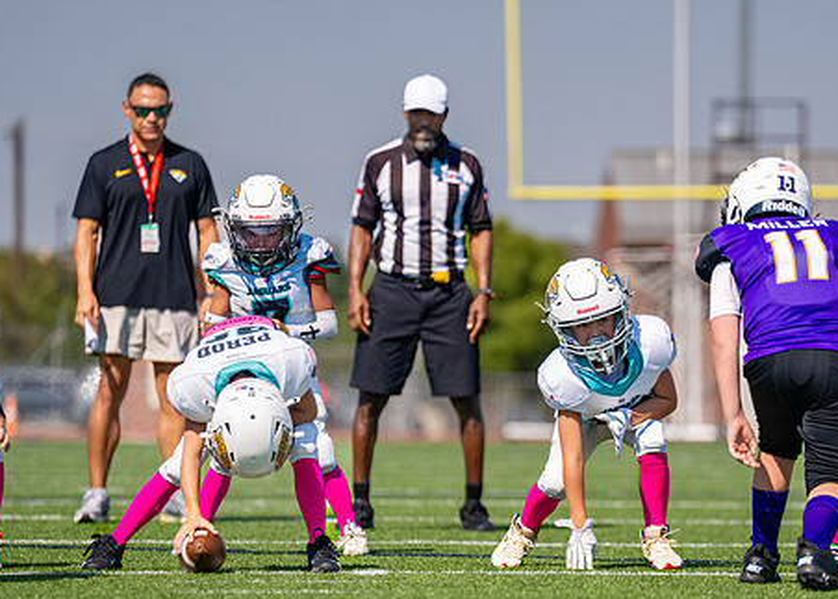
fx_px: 7331
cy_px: 412
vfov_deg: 4.7
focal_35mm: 308
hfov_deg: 6.5
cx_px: 557
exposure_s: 1/2500
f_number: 2.8
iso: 100
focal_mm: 200
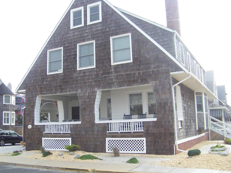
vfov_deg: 35.9
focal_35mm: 40
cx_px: 104
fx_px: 267
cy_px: 96
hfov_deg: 46.7
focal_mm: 5.85
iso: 69
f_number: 2.8
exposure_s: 1/320
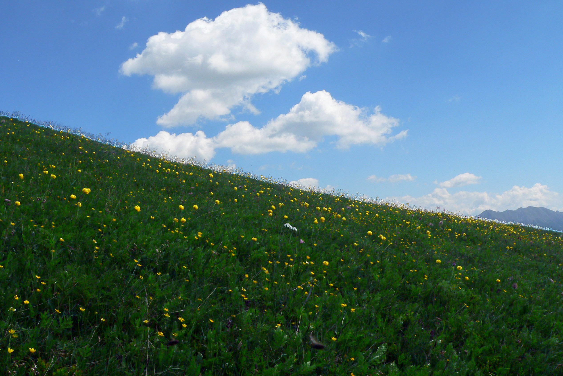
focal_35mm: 38
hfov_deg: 50.7
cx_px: 278
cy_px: 177
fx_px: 594
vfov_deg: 35.1
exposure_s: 1/640
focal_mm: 6
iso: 100
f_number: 5.6
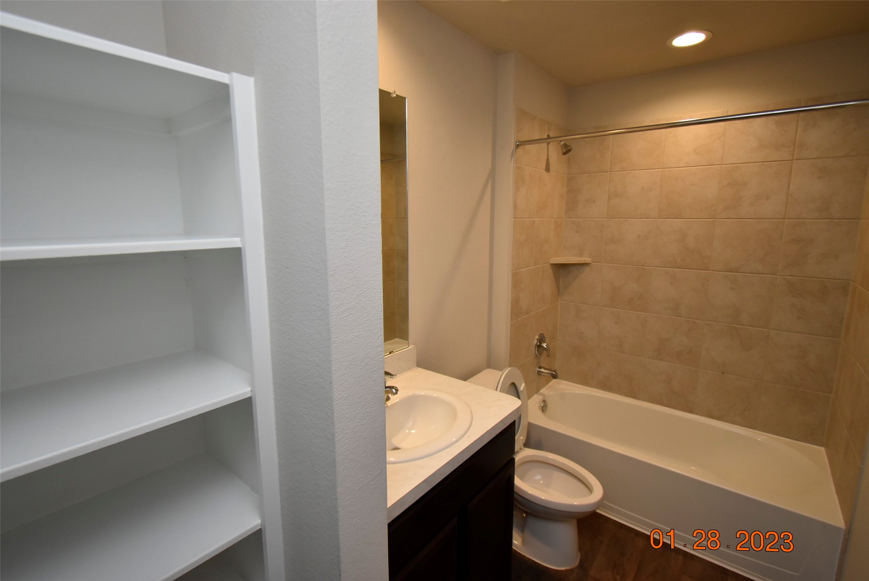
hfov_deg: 94.9
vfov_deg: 72.1
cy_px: 290
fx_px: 399
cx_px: 434
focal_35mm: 16
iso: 800
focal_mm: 11
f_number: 4.8
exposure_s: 1/125
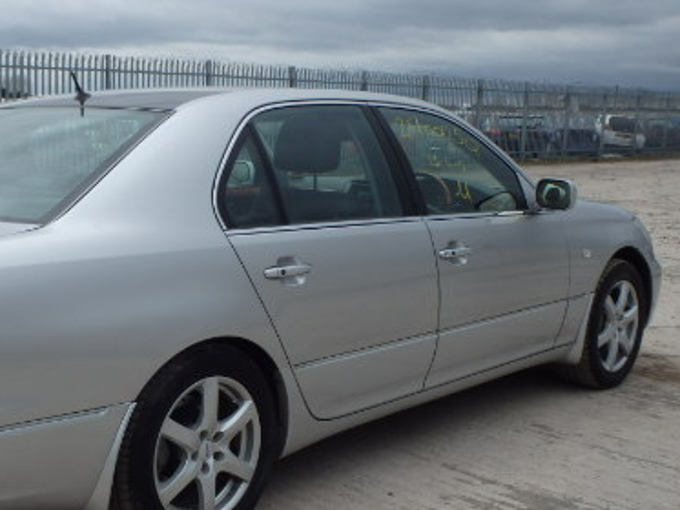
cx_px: 118
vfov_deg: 30.3
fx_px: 943
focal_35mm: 48
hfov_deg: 37.9
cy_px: 251
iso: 125
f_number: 3.9
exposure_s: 1/800
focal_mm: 5
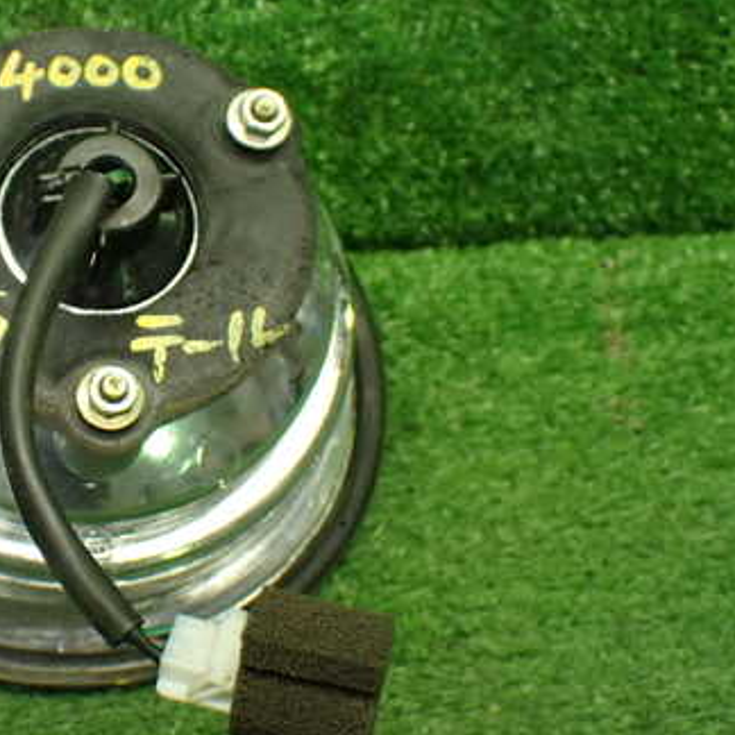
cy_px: 343
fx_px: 1730
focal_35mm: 72
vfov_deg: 24.0
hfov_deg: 23.4
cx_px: 93
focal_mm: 7.84
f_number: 2.9
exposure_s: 1/100
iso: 800
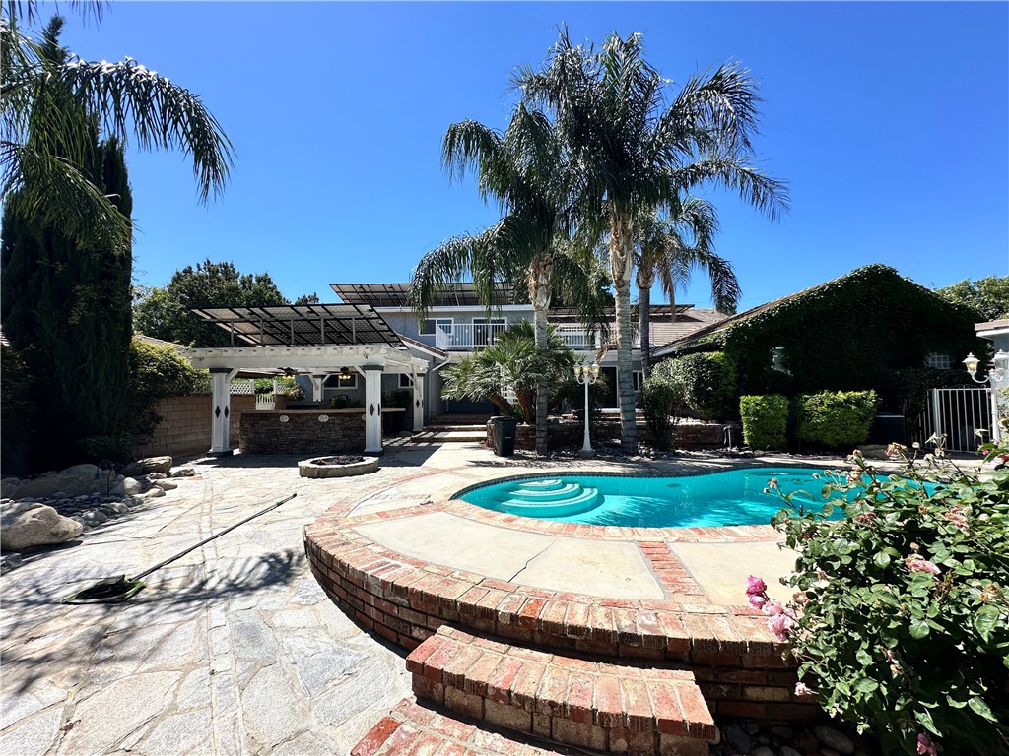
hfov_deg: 102.1
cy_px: 378
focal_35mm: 14
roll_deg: +1.1
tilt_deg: +2.0
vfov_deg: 85.7
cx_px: 504
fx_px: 408
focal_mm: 2.22
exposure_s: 1/1742
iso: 50
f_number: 2.2
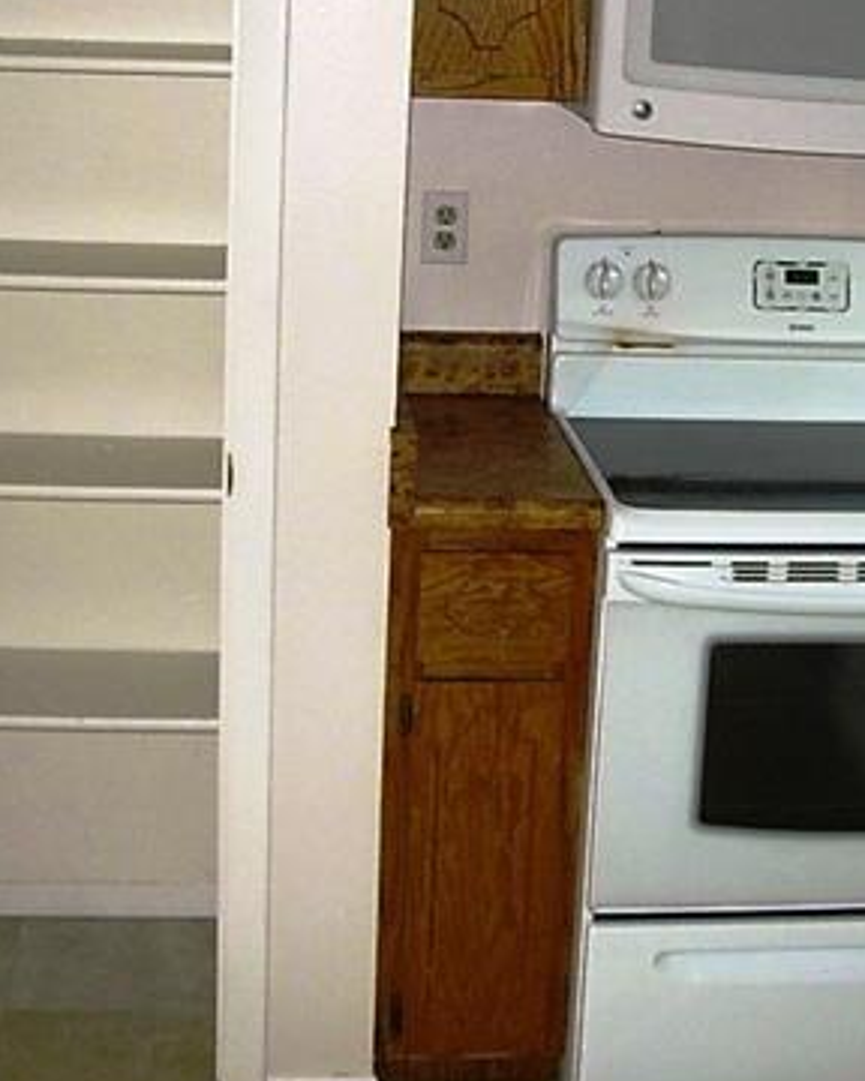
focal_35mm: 66
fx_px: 2112
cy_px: 396
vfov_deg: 28.6
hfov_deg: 23.1
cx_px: 517
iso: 79
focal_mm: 7.8
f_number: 2.8
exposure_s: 1/64
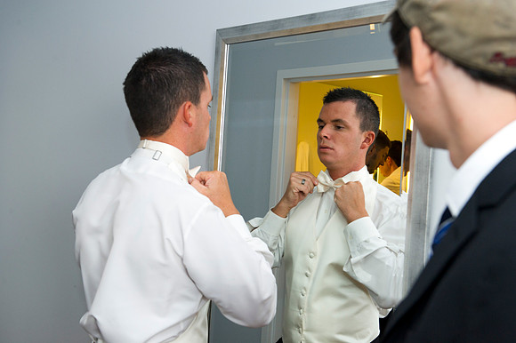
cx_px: 258
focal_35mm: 48
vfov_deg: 28.0
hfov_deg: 41.1
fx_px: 688
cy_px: 172
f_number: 5.6
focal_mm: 48
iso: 640
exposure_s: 1/50
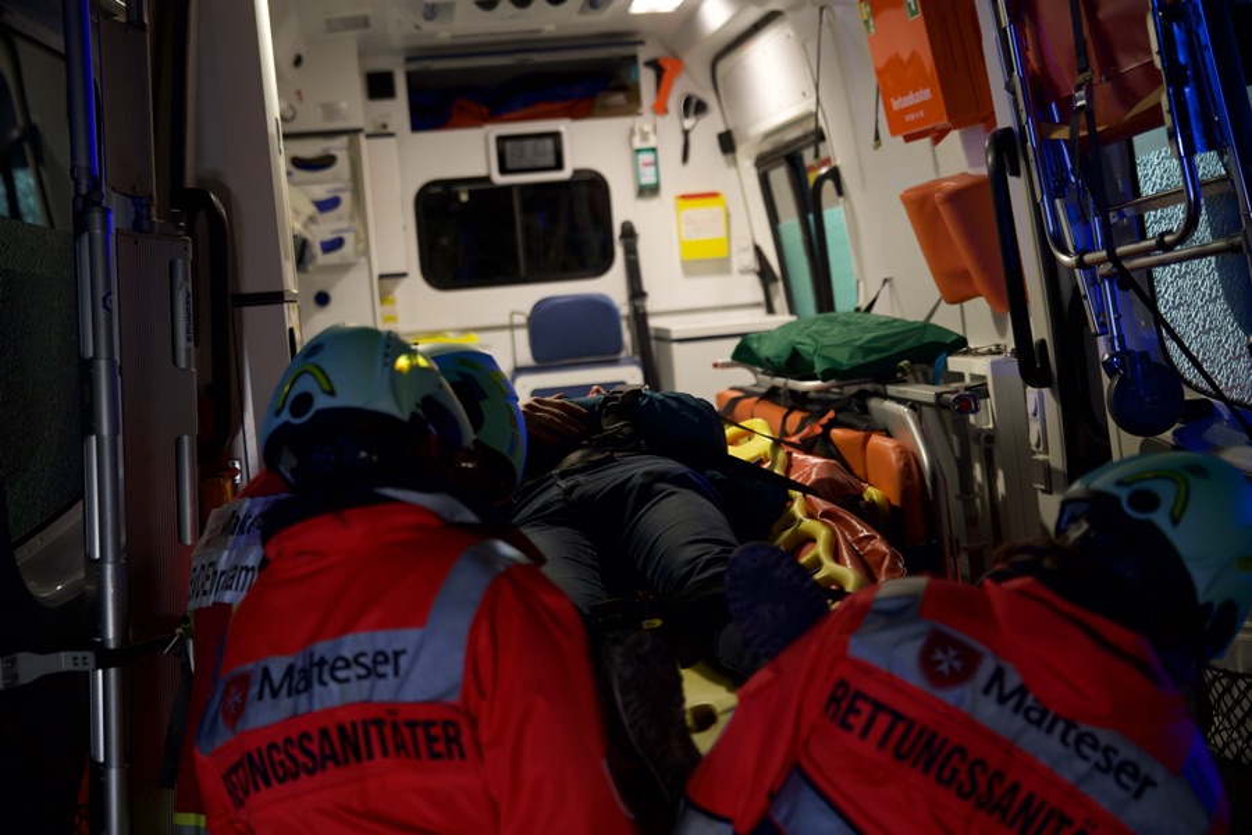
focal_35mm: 56
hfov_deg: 35.6
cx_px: 626
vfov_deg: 24.2
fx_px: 1947
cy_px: 418
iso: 2000
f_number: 3.2
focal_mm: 56
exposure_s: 1/100
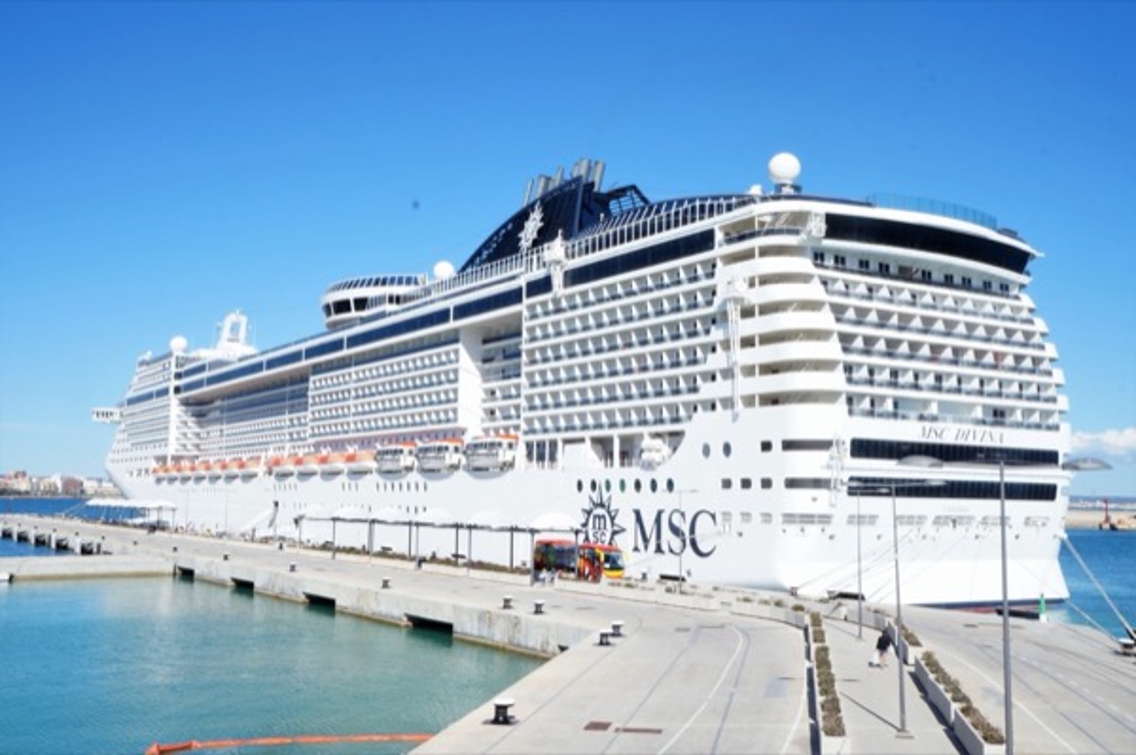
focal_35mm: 36
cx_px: 568
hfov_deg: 53.2
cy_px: 378
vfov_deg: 36.8
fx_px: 1135
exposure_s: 1/25
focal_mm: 24
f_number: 25
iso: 100
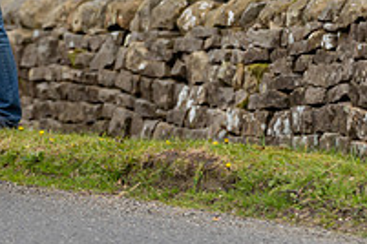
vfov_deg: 3.2
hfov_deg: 4.8
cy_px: -103
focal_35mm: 424
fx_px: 4322
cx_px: -111
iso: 200
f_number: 4
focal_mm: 147
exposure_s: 1/640
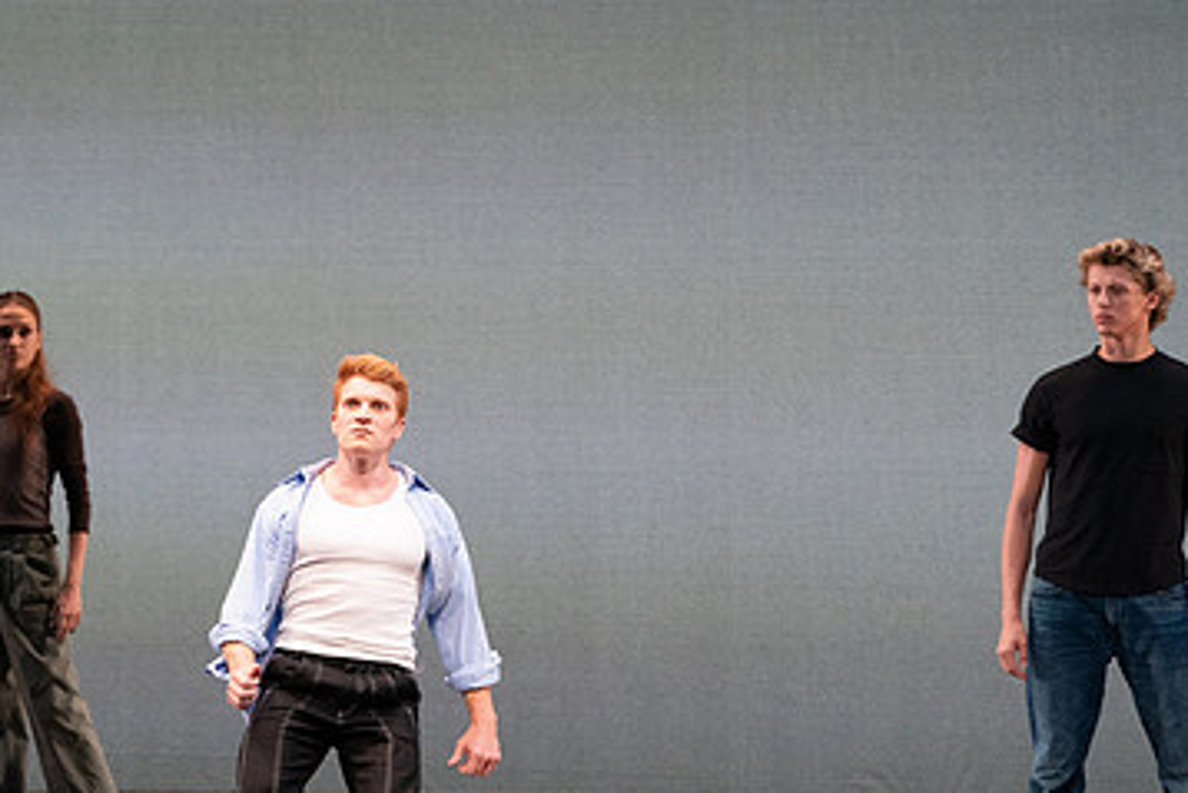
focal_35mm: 324
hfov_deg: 6.4
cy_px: 589
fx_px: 10696
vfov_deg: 4.2
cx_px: 272
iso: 6400
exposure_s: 1/500
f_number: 7.1
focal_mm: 200
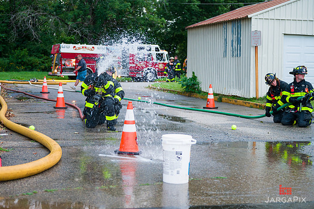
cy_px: 102
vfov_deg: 21.5
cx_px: 151
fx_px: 549
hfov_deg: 31.9
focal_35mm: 63
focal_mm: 58
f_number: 3.2
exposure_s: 1/200
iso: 1000
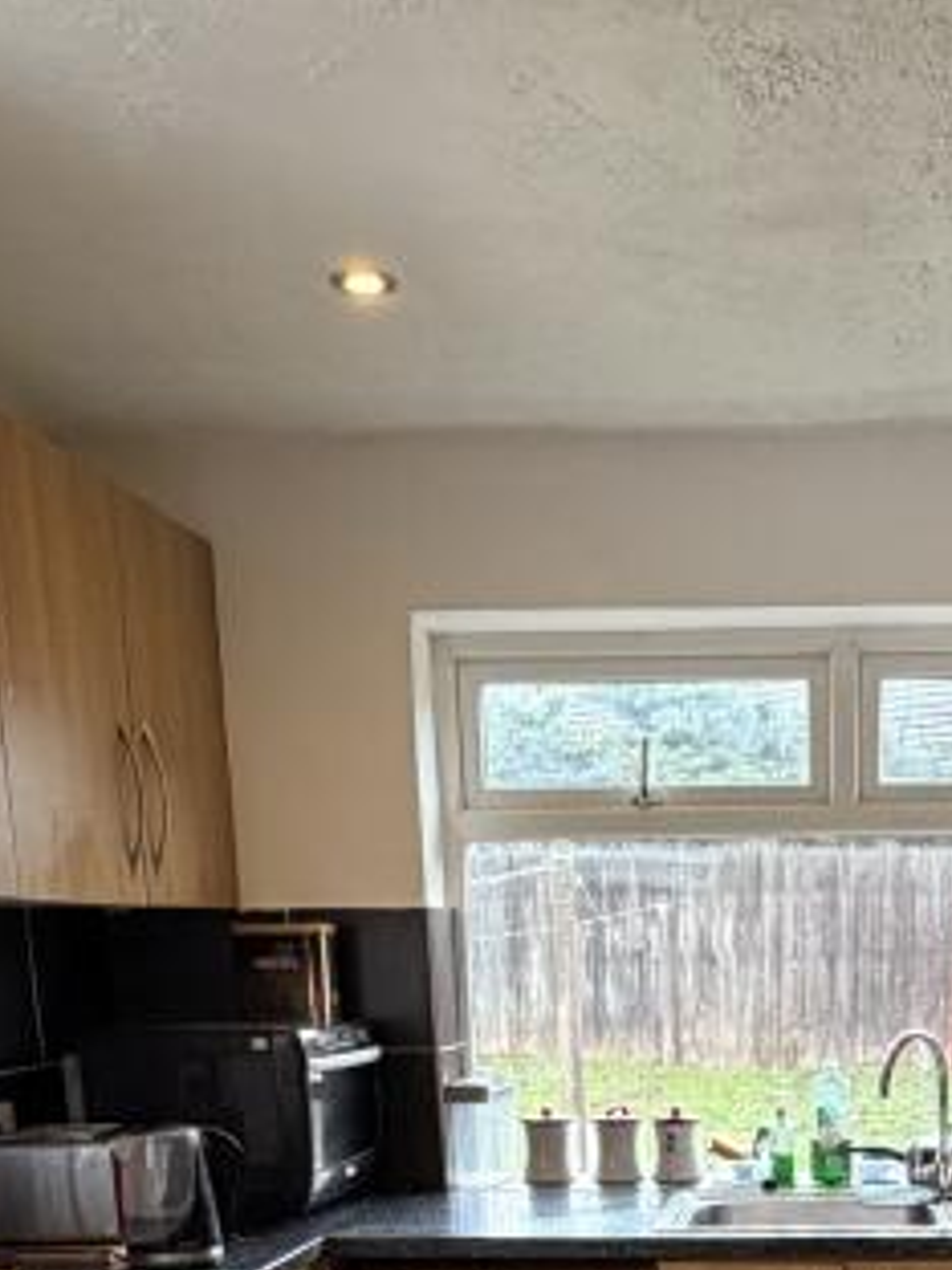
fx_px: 1687
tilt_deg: -14.2
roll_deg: -0.1
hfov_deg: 30.5
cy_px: 1364
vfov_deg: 35.8
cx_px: 797
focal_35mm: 46
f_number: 2.2
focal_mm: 2.22
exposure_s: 1/100
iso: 320
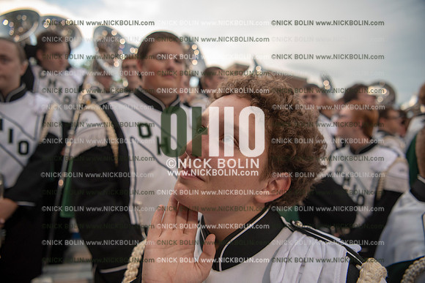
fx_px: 283
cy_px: 142
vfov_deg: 53.2
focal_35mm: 24
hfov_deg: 73.7
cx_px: 212
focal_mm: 24
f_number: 3.2
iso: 800
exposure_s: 1/125
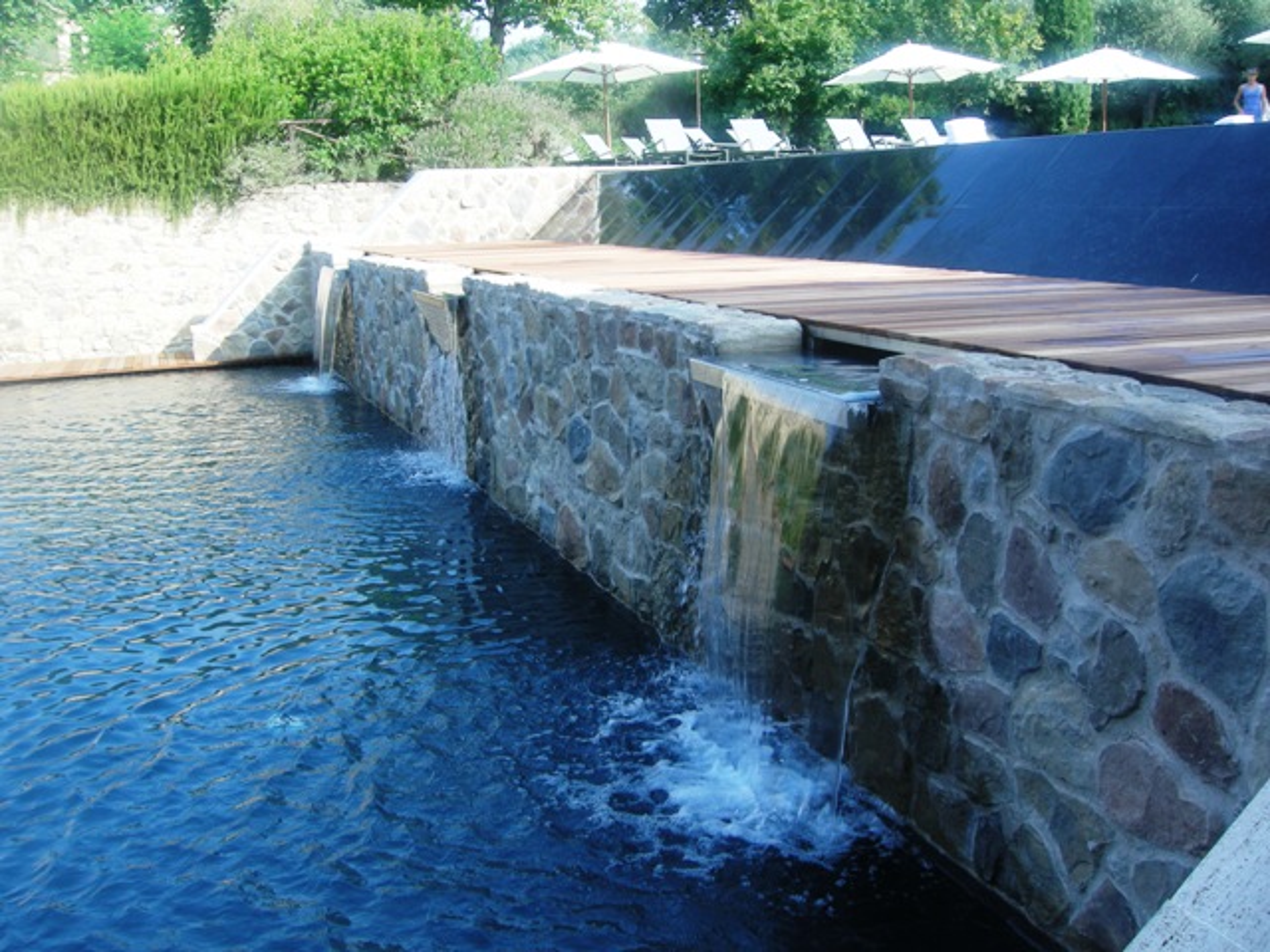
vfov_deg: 39.7
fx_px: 1321
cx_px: 635
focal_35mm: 36
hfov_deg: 51.4
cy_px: 476
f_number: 4.3
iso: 64
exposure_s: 1/120
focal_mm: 7.5
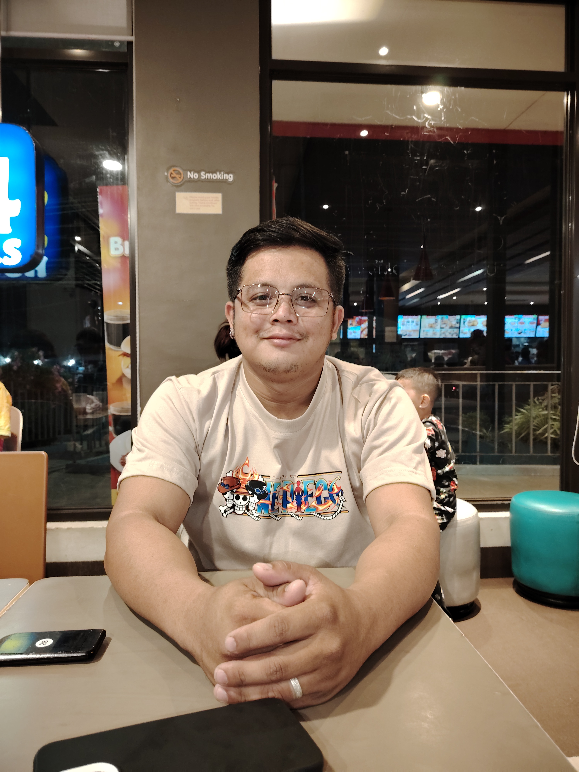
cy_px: 386
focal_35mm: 24
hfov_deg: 56.8
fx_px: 535
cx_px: 290
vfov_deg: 71.6
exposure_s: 1/33.3
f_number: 1.75
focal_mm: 5.25
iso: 2547
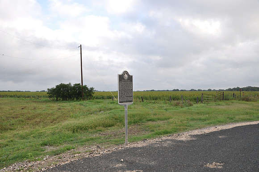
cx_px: 130
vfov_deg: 41.6
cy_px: 86
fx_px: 226
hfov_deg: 59.6
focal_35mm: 32
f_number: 8
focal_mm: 21
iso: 200
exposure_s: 1/60
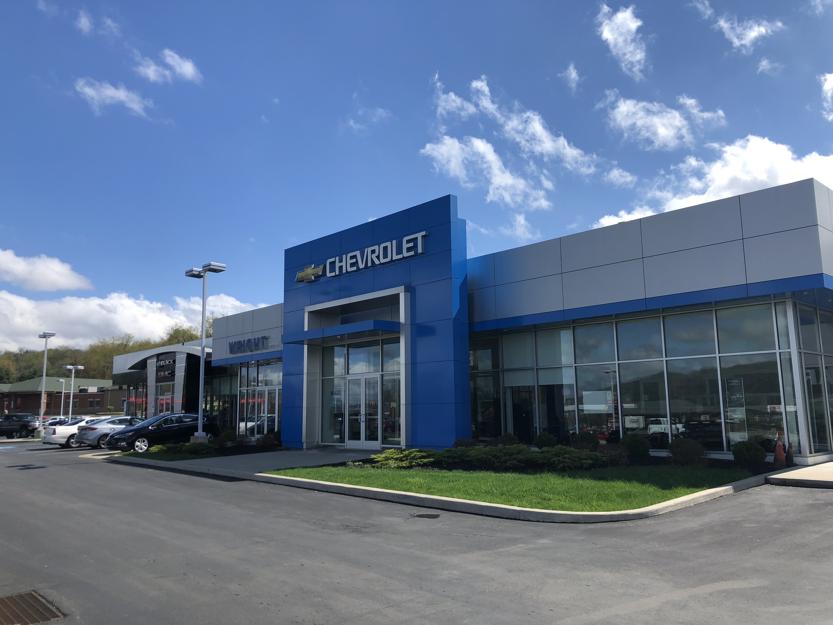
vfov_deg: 49.7
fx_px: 674
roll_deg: +0.7
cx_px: 416
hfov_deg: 63.4
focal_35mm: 28
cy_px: 312
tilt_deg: +8.8
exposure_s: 1/2315
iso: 20
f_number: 1.8
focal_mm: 4
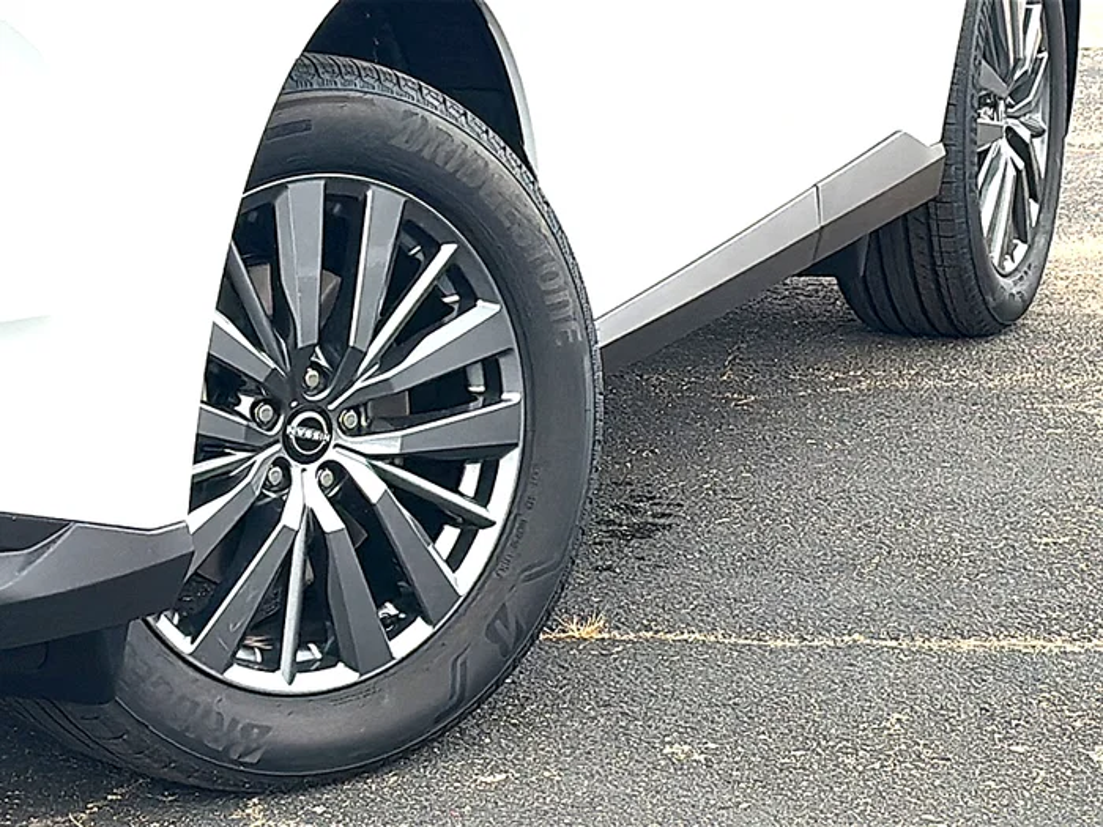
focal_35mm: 100
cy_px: 414
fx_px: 3186
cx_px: 552
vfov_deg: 14.8
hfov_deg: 19.6
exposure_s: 1/955
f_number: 1.78
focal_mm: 6.86
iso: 80
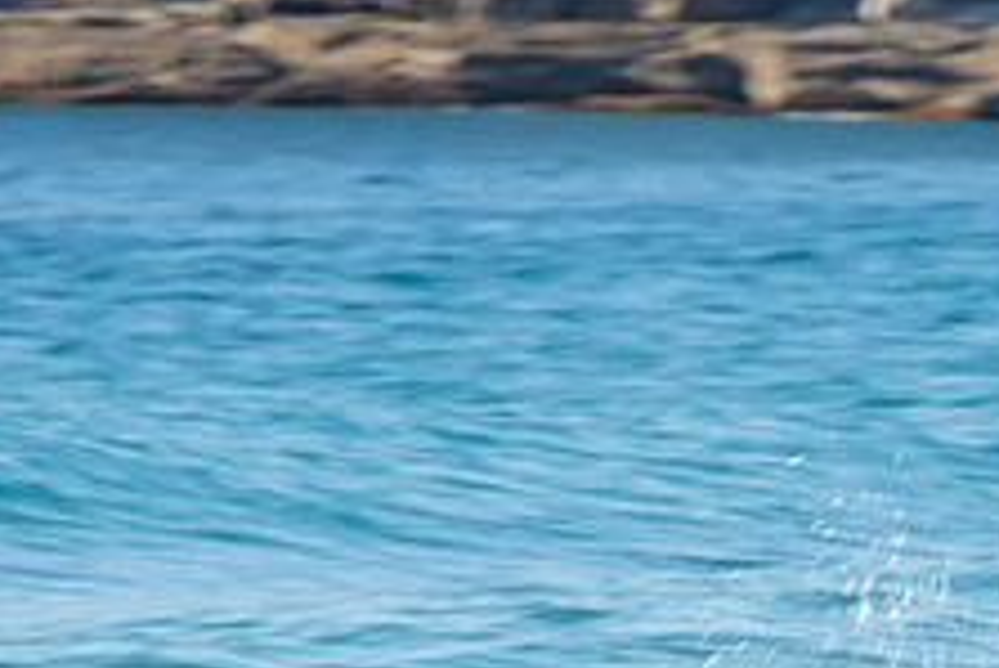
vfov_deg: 0.9
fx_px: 43261
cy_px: 782
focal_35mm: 1558
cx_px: 856
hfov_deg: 1.3
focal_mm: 400
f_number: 18
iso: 100
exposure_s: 1/30
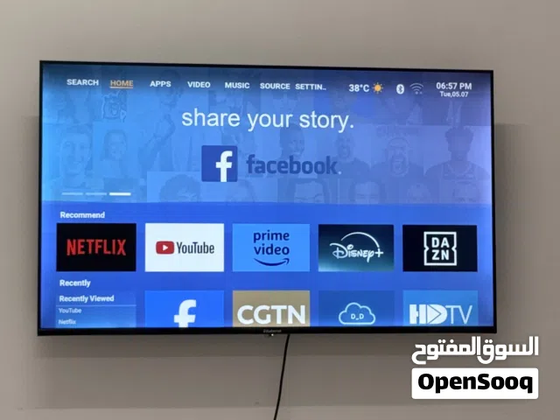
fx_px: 777
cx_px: 280
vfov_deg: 30.3
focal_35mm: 48
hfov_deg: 39.7
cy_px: 210
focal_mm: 6.76
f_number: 1.78
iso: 64
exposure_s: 1/50
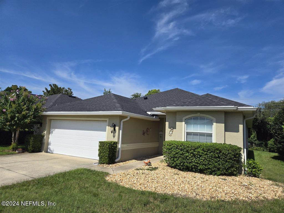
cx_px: 142
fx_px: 189
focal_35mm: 23
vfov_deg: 58.9
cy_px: 106
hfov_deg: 73.9
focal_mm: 5.4
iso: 25
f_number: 1.8
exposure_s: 1/2851
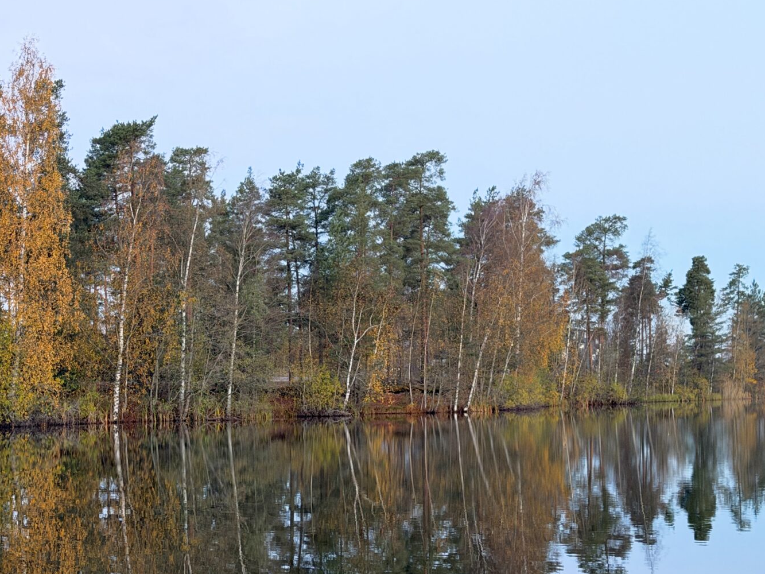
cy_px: 394
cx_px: 333
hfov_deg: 27.0
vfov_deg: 20.4
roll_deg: +0.1
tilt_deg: -0.4
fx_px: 1591
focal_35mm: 72
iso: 320
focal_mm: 6.76
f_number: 1.78
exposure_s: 1/40
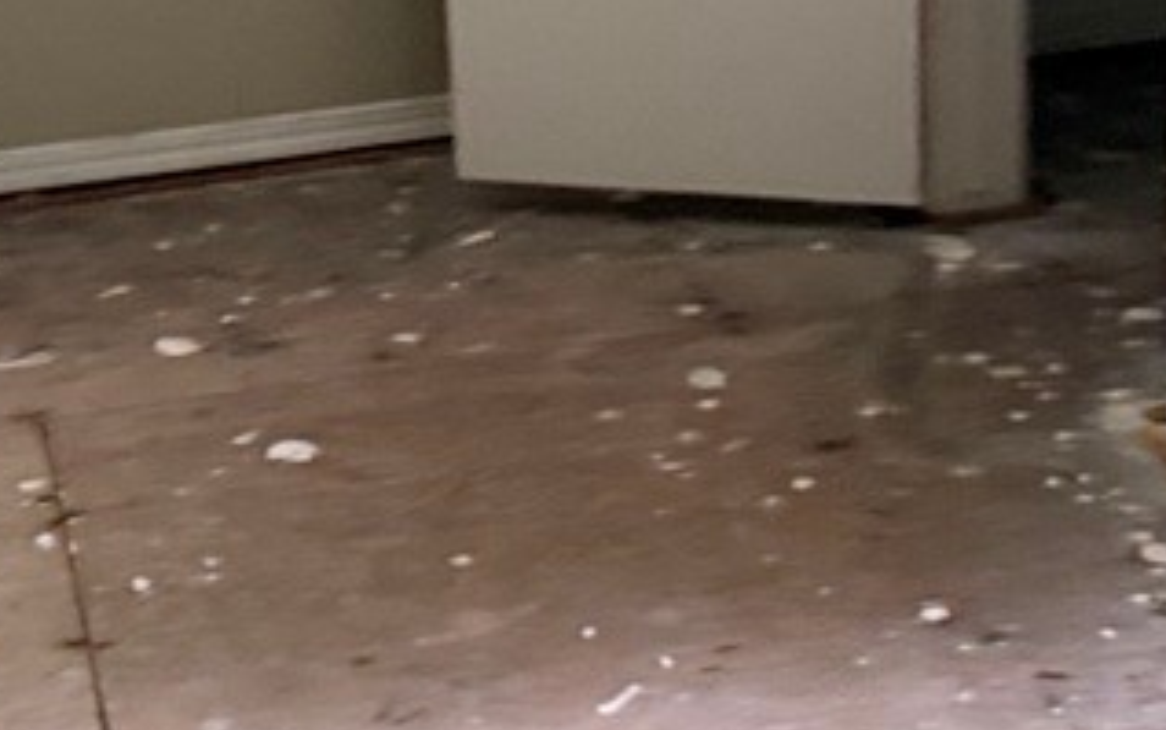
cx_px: 238
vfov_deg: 15.5
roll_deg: +5.6
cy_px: -66
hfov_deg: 24.8
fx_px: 2607
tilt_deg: -21.2
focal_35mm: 82
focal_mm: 6.76
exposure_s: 1/60
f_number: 1.78
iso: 800
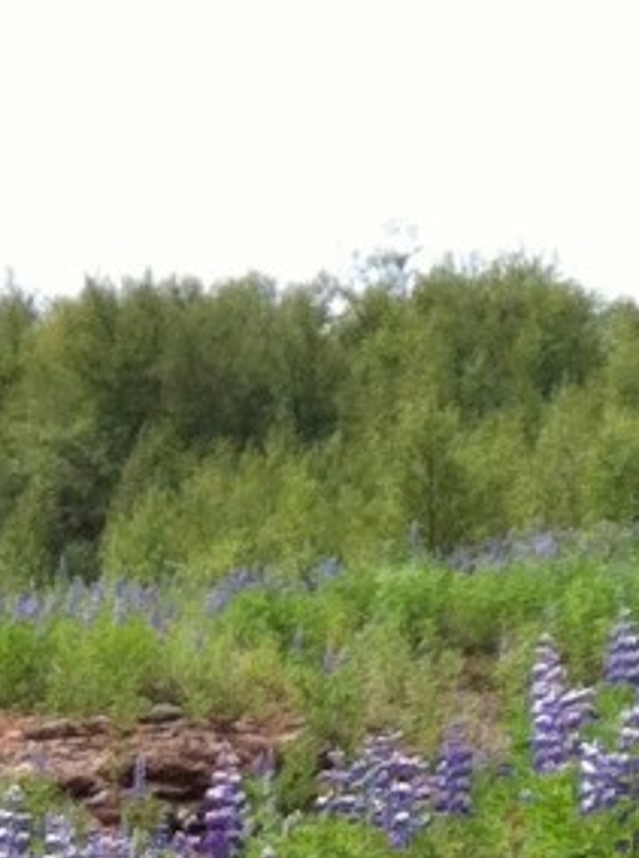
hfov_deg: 6.9
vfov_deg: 8.7
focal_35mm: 212
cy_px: 1819
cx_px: 884
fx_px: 5238
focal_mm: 3.85
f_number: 2.8
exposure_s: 1/479
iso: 80
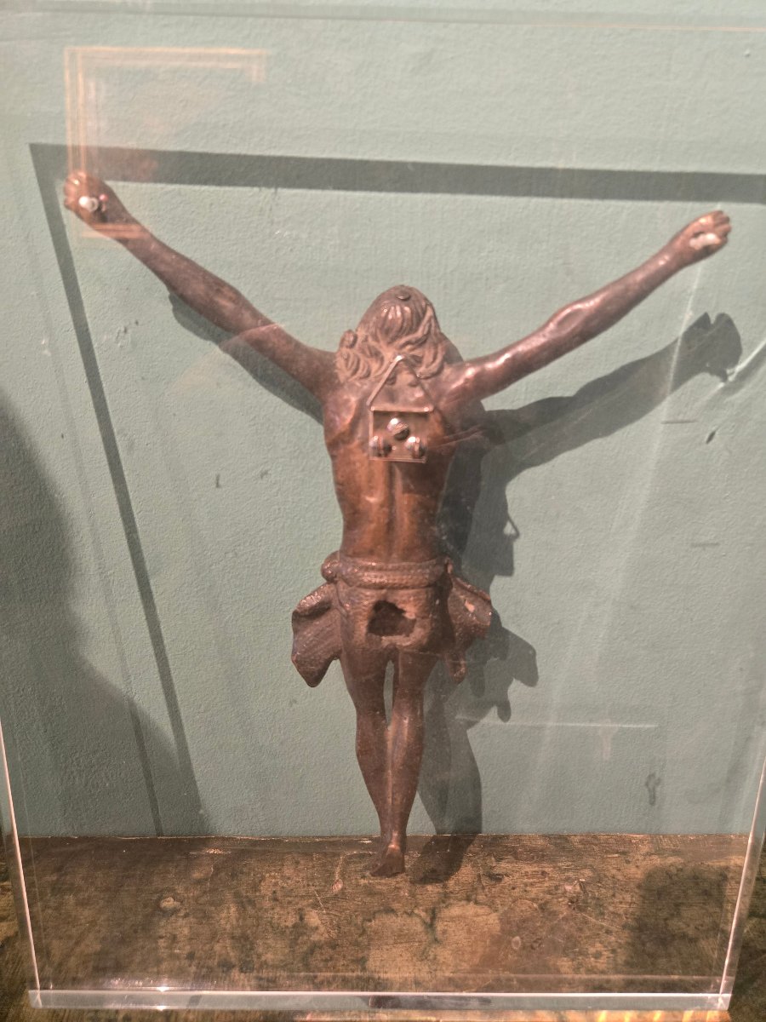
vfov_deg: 73.9
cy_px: 511
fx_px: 679
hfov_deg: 58.9
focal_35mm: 23
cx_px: 383
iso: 640
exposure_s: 1/100
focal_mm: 5.4
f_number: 1.8
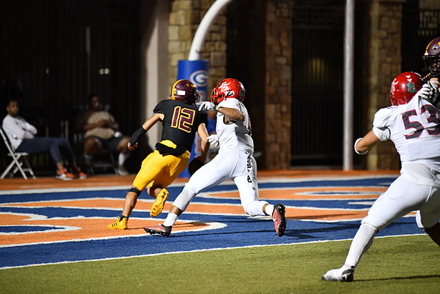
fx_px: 2445
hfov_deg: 10.3
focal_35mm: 200
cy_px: 147
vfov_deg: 6.9
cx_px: 220
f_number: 2.8
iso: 6400
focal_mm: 200
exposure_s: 1/1250
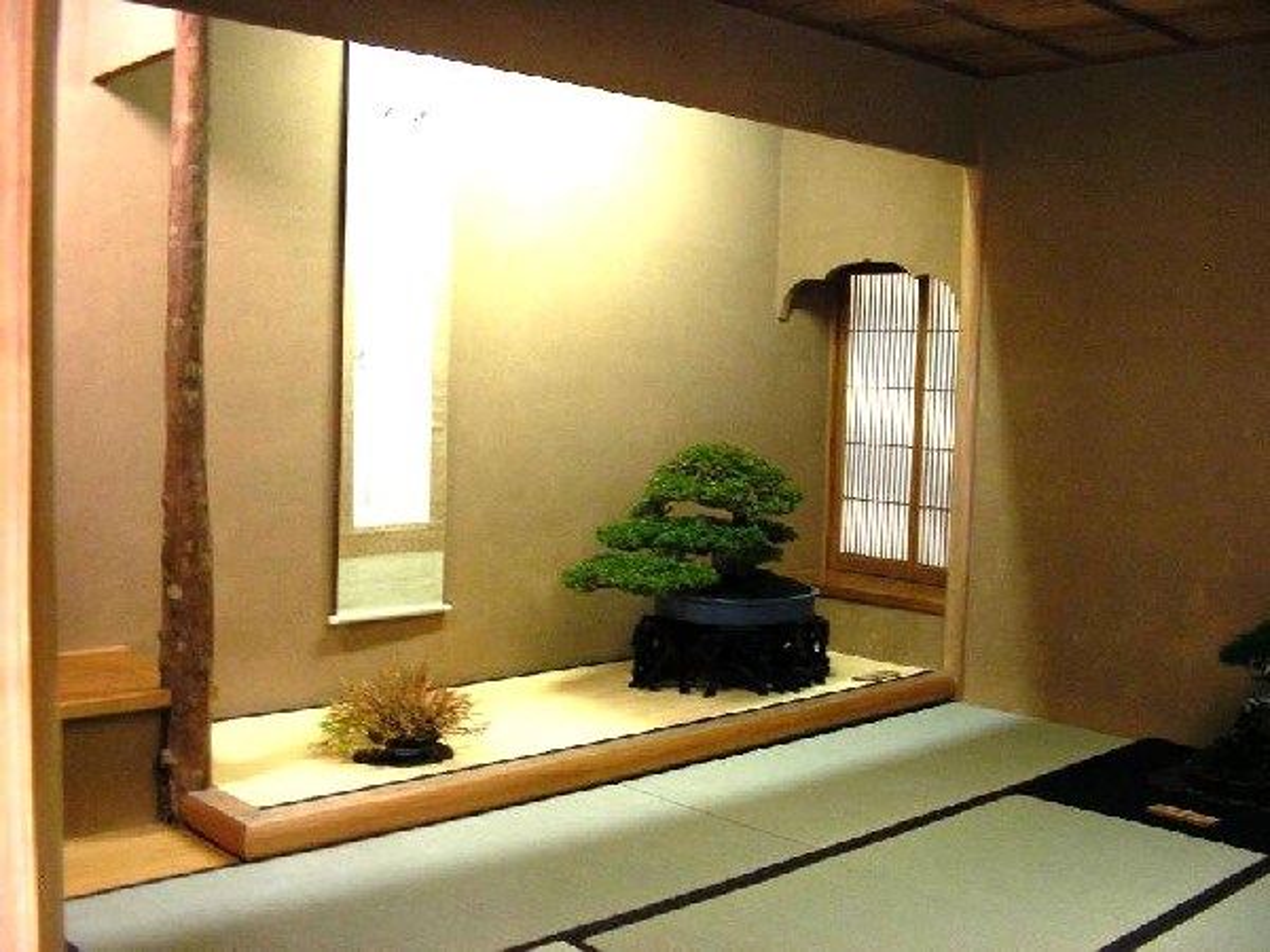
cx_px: 635
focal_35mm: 38
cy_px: 476
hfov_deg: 49.0
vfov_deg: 37.7
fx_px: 1394
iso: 210
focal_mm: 6.3
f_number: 3.5
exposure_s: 1/7.9
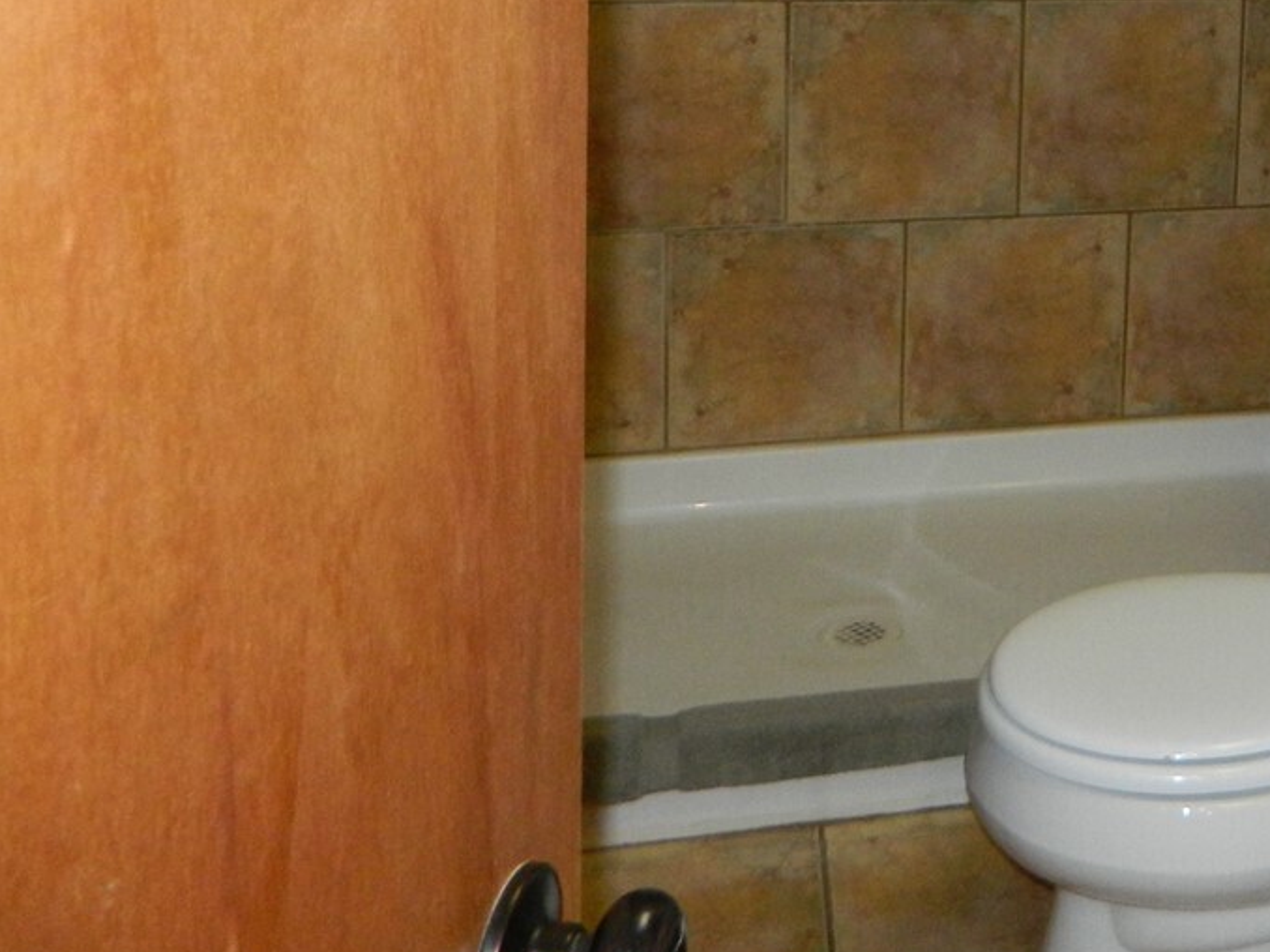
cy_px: -90
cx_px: 1437
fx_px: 2164
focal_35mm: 59
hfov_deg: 29.2
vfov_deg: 23.3
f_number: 3.1
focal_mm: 4.5
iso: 200
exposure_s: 1/30
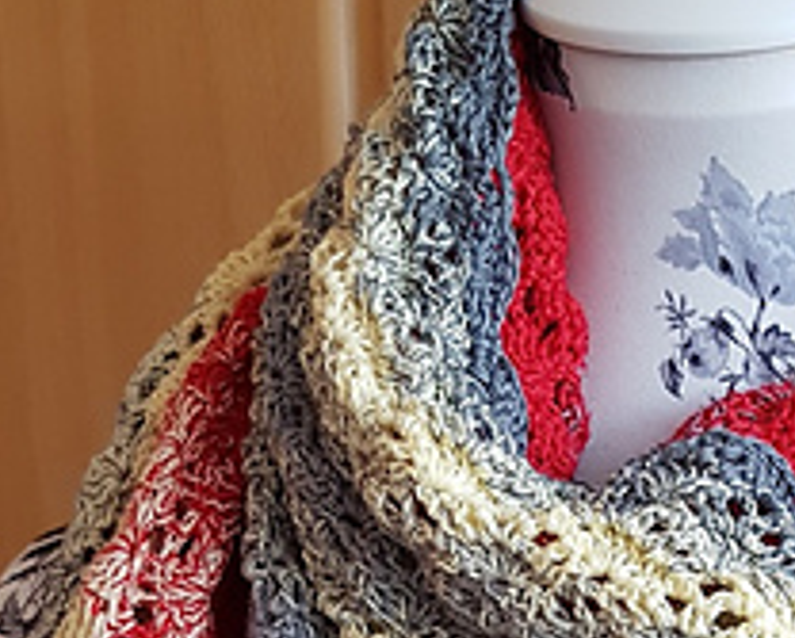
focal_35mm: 78
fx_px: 1838
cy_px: 894
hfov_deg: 23.3
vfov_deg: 18.0
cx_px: 822
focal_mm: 4.2
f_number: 1.7
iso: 80
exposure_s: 1/50
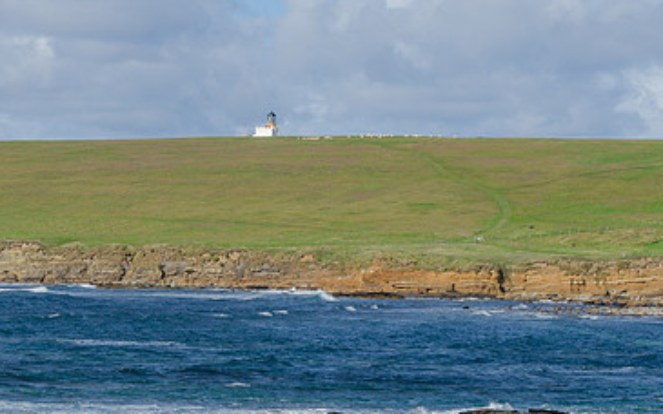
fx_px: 2331
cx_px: 324
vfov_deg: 10.2
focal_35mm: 129
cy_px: 173
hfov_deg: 16.2
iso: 100
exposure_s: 1/500
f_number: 8
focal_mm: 42
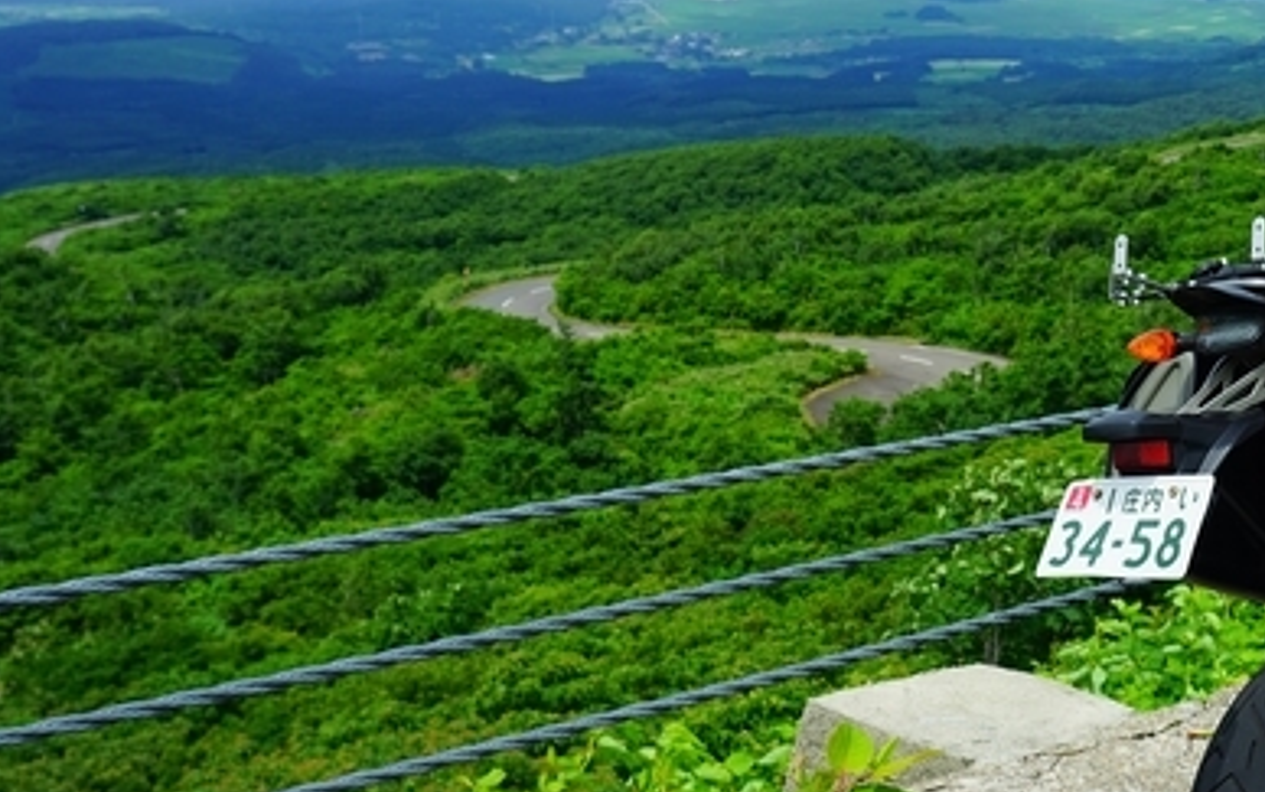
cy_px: 401
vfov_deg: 20.7
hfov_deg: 30.2
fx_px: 2173
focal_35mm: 63
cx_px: 1265
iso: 100
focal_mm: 30
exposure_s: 1/350
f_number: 8
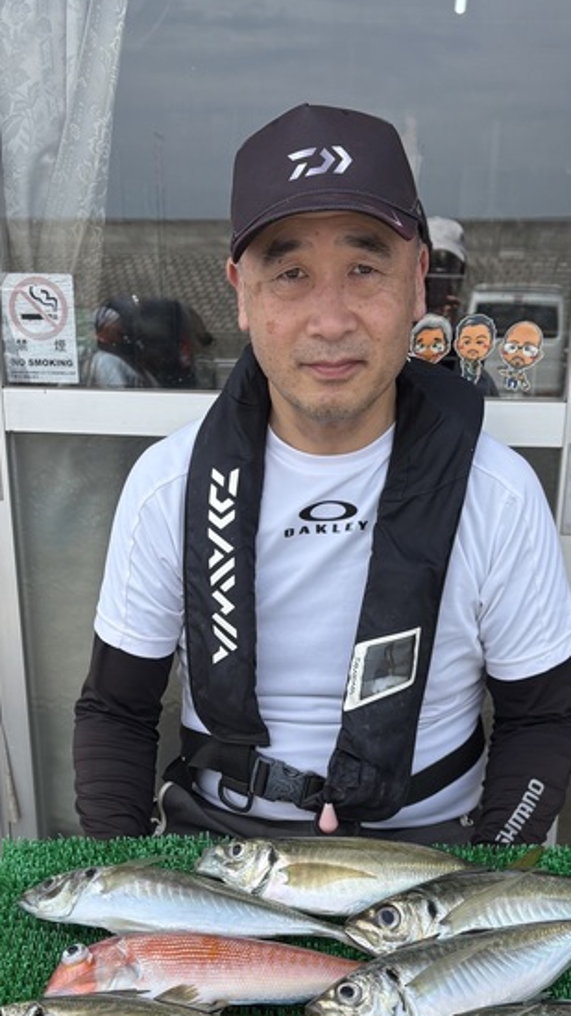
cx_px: 327
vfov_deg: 45.1
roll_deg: -1.7
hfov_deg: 27.1
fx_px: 1185
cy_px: 735
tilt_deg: -21.3
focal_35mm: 44
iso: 50
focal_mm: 5.96
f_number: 1.6
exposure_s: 1/2639
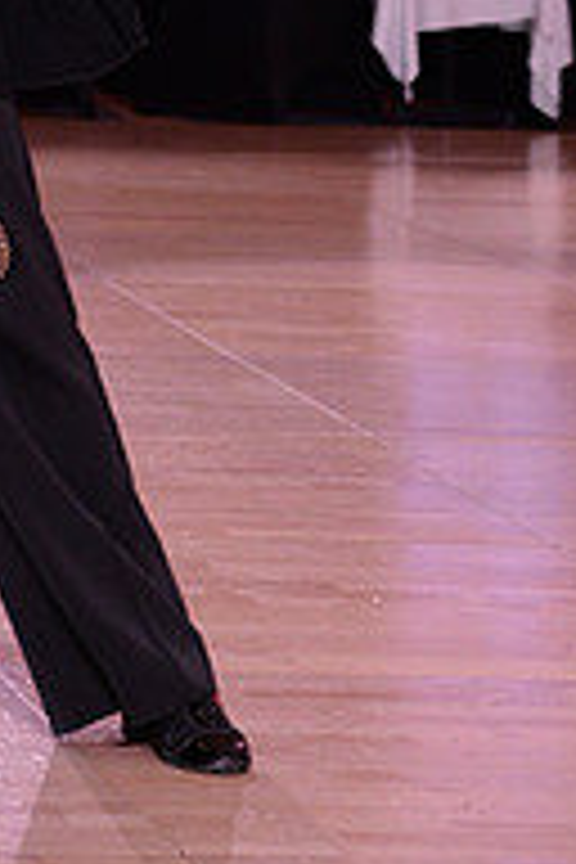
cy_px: -328
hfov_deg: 6.1
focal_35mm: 226
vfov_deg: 8.9
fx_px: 5424
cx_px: -79
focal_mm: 75
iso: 2000
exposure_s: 1/250
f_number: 5.6
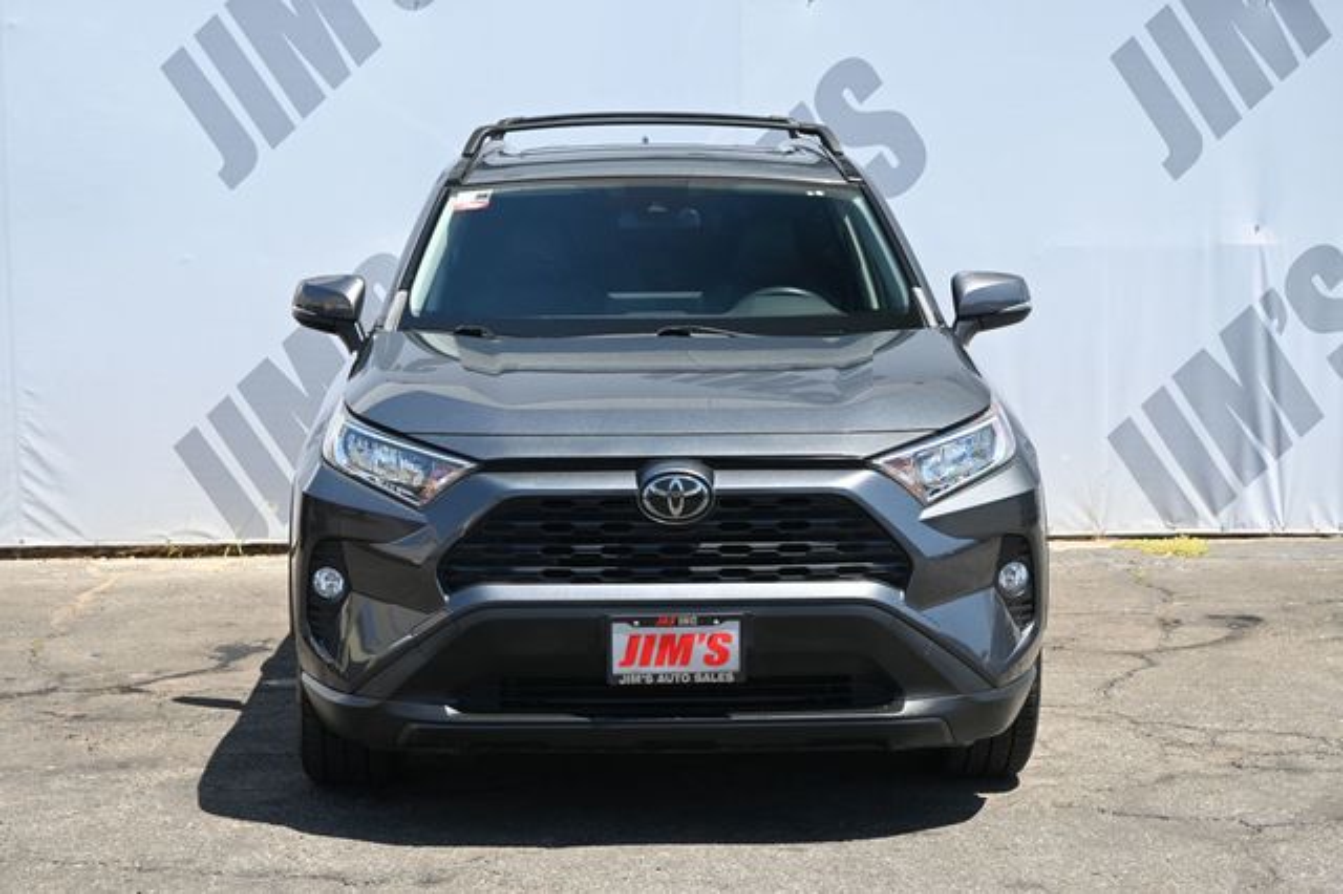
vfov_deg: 21.1
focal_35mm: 64
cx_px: 672
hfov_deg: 31.2
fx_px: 2405
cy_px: 447
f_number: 6
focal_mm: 43
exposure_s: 1/250
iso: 250
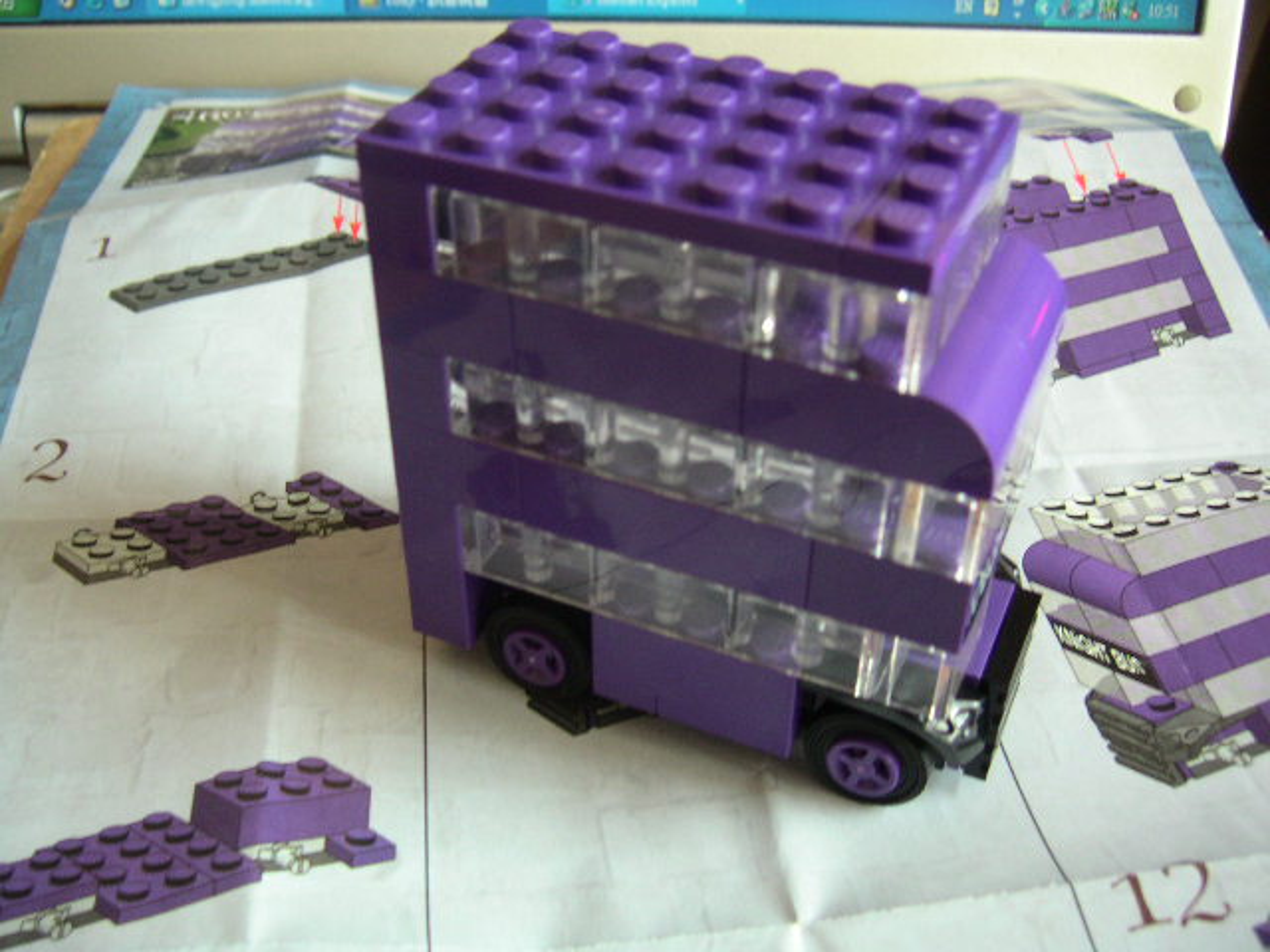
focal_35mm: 38
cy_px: 476
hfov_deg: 49.0
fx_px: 1394
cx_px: 635
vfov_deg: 37.7
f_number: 2.8
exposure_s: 1/12
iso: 100
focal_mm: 6
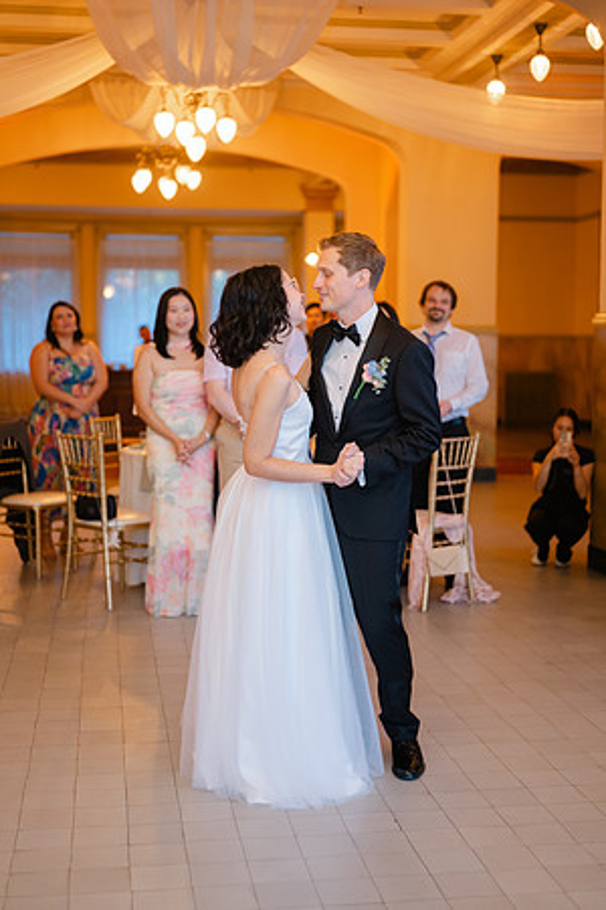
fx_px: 1262
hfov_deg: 27.0
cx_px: 303
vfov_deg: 39.6
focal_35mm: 50
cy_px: 455
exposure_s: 1/100
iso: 320
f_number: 1.8
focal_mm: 50
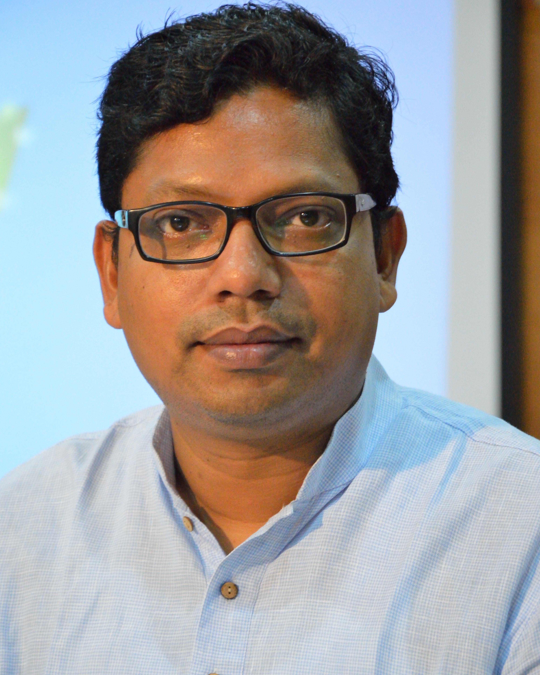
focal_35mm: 179
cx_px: 271
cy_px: 350
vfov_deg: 10.8
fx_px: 3567
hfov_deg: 8.7
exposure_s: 1/100
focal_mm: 105
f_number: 5.6
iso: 3200
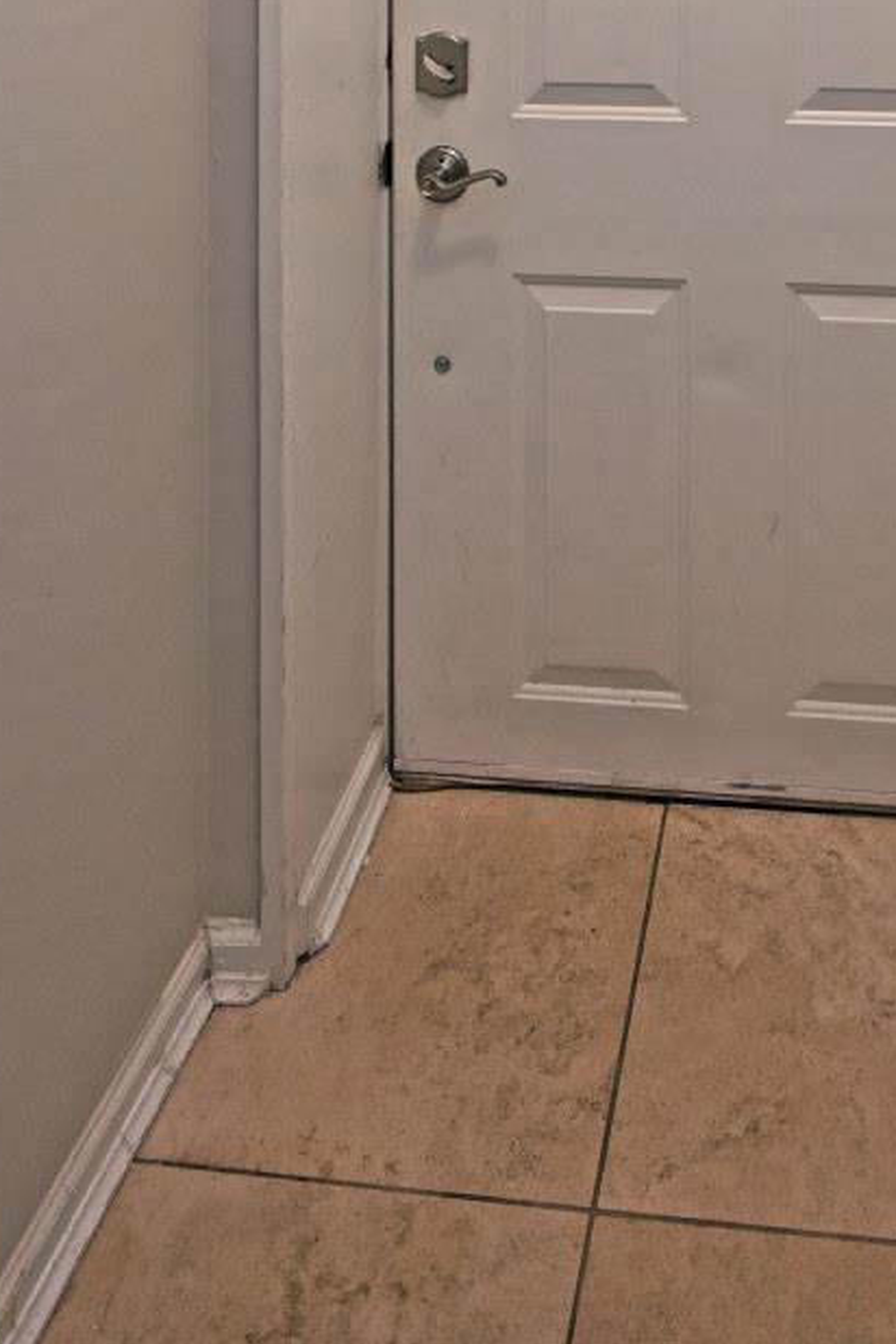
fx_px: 1269
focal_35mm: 34
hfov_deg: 37.2
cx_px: 742
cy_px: -224
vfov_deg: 41.0
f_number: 4
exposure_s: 1/60
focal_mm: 14
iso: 320
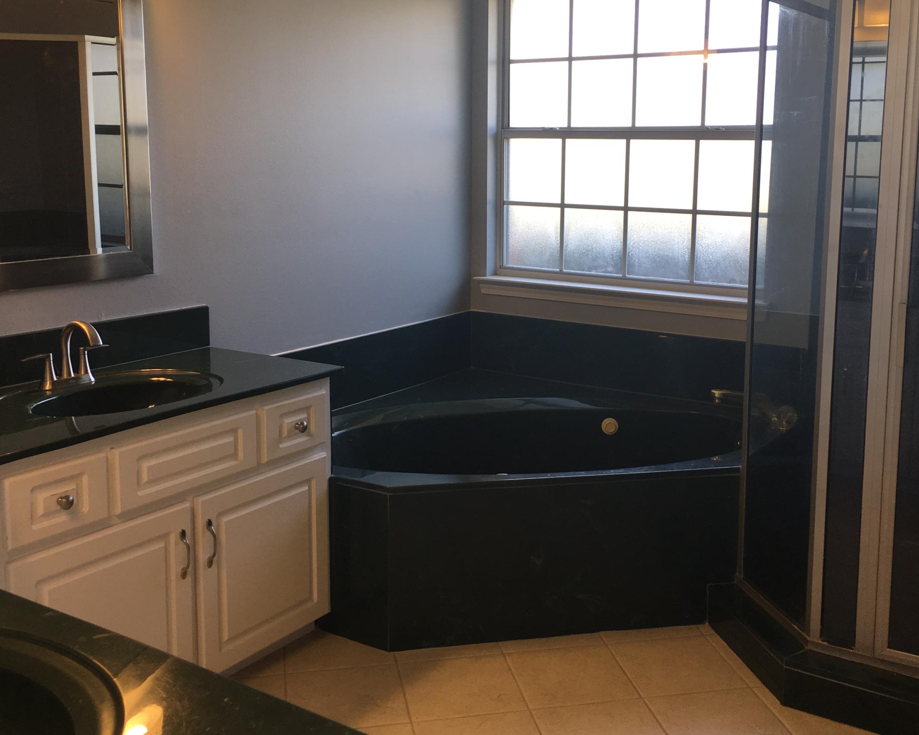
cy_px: 298
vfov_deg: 39.0
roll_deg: -0.3
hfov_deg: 47.9
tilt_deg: -7.9
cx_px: 493
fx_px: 1034
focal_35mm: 38
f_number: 2.2
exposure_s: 1/60
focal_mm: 4.15
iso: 25
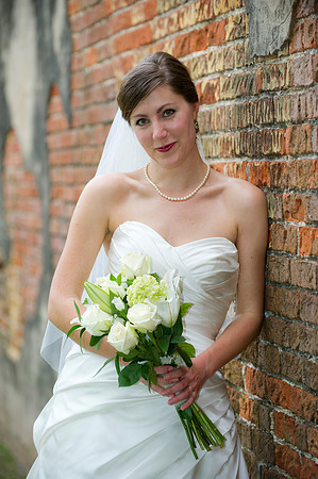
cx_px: 159
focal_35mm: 125
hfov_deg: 10.9
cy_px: 240
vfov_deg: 16.4
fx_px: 1660
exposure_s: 1/250
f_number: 3.2
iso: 400
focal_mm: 125
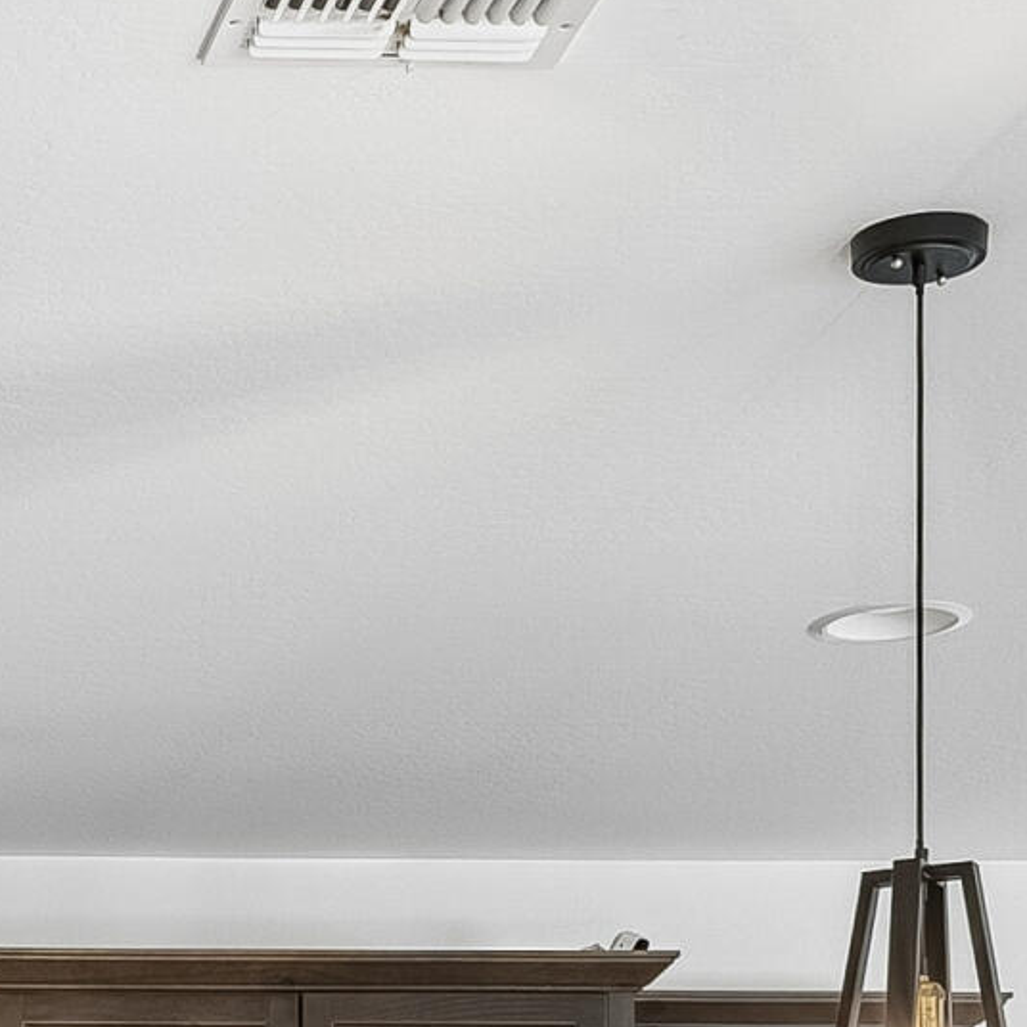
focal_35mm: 119
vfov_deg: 13.2
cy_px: 1832
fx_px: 3994
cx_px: -573
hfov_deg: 13.7
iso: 400
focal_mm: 25
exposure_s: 1/13
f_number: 8
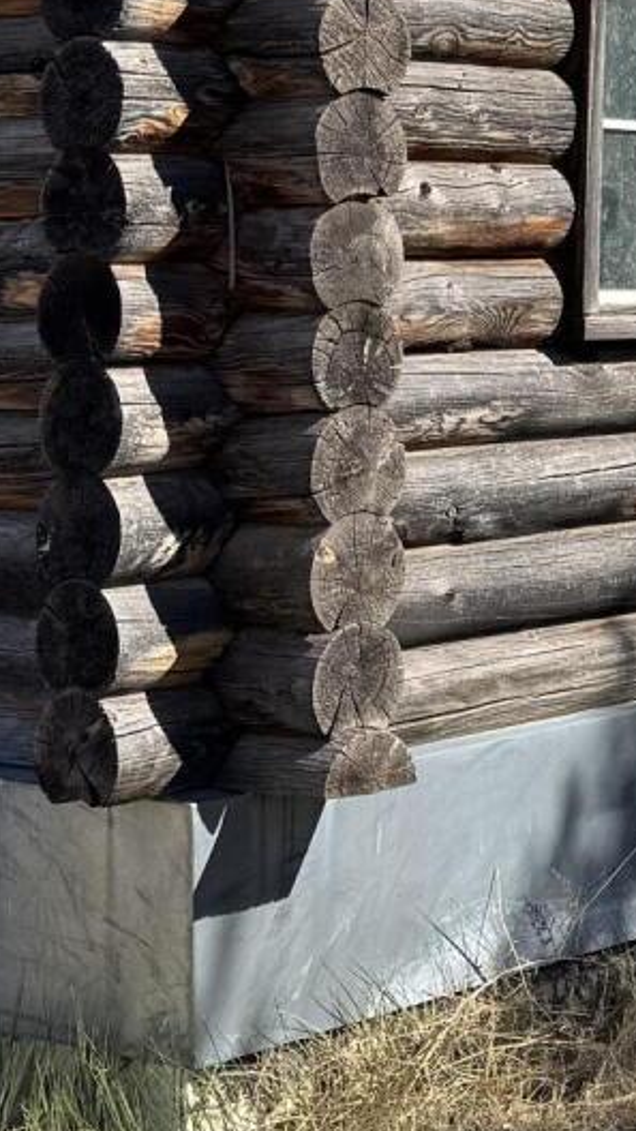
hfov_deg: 11.6
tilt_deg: +3.5
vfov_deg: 21.0
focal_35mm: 99
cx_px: 1041
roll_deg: +1.1
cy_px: 58
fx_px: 2968
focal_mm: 6.76
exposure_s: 1/2833
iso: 80
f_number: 1.78
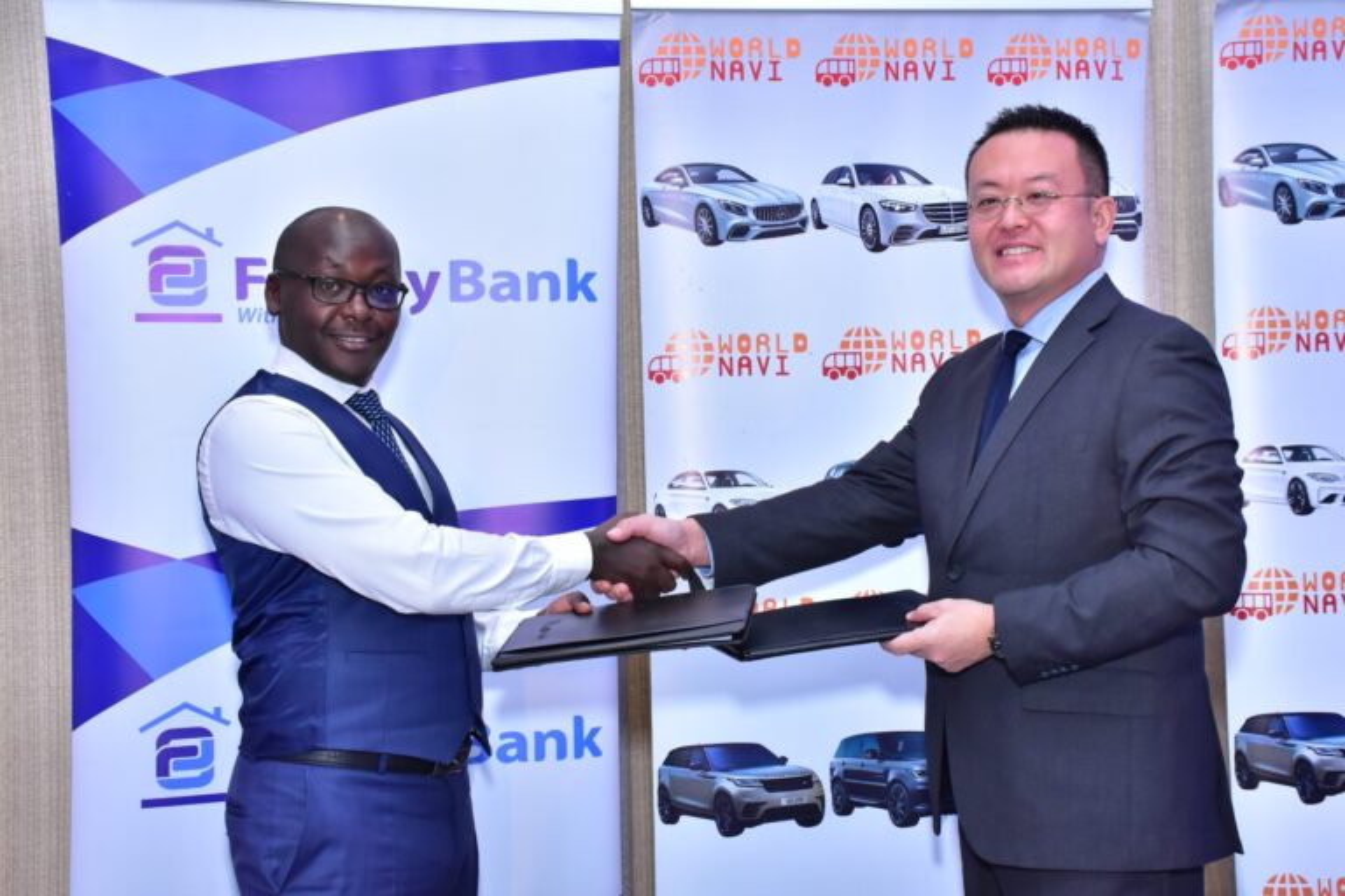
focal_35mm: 52
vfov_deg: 25.8
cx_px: 672
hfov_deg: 37.9
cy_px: 448
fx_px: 1961
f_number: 8
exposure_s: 1/125
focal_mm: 35
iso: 1600
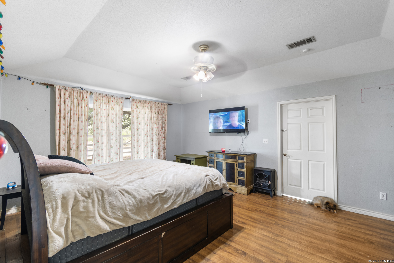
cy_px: 132
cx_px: 197
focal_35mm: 15
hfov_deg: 100.4
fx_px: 164
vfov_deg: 77.3
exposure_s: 1/25
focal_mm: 10
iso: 100
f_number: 5
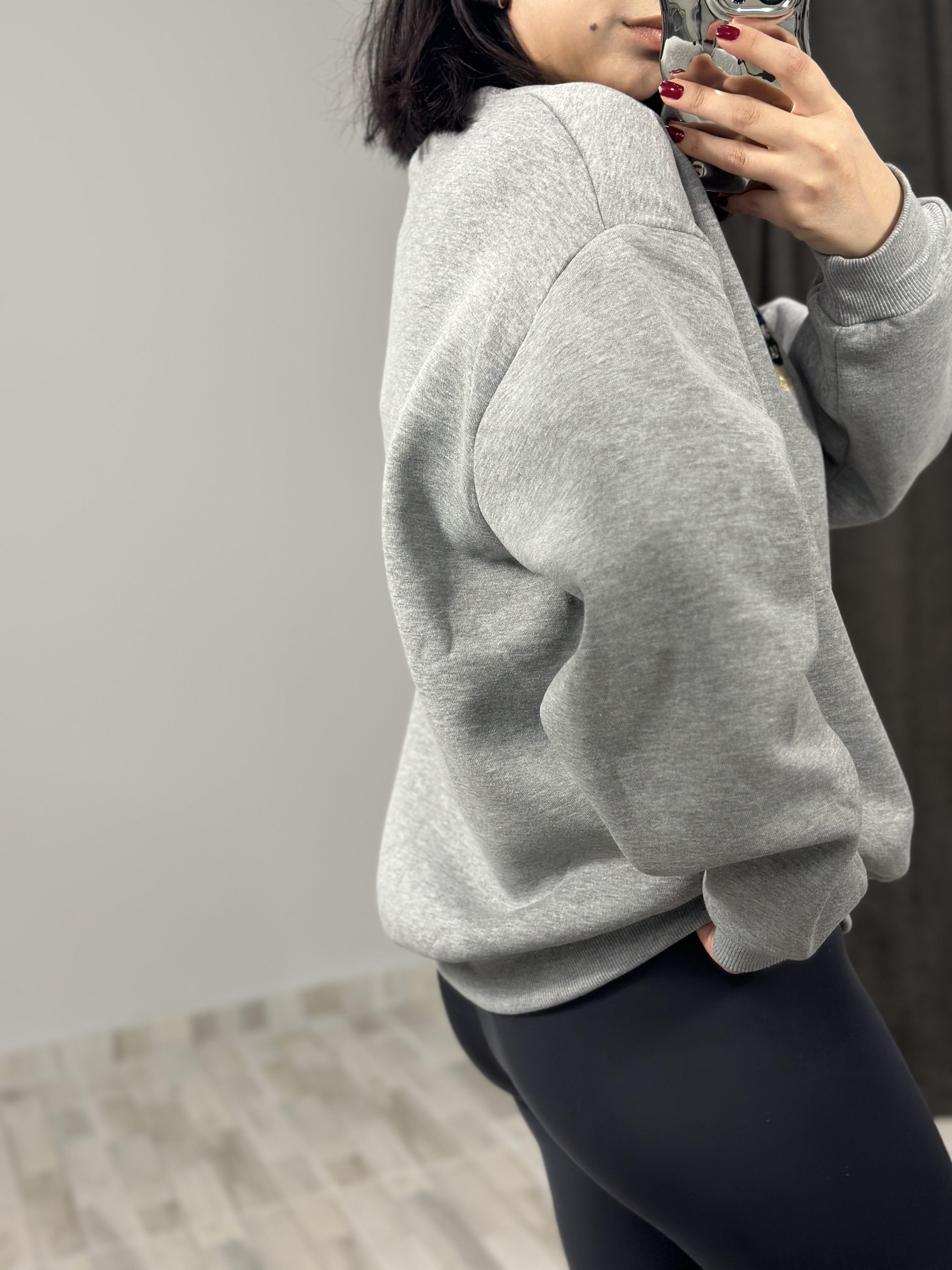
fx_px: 1760
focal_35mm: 48
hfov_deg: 30.3
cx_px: 476
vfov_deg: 39.7
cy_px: 635
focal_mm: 6.86
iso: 100
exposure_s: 1/100
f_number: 1.78
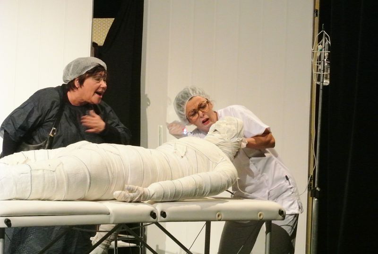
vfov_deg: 13.4
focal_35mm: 103
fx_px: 1084
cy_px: 127
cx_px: 189
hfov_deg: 19.8
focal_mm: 38.5
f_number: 9
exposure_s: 1/50
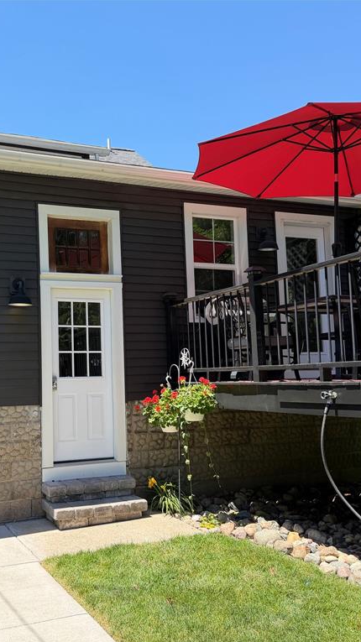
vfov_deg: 56.6
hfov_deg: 33.3
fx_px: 596
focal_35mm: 35
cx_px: 112
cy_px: 321
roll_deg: +1.8
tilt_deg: +5.7
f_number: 1.78
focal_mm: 6.76
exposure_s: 1/1812
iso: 100
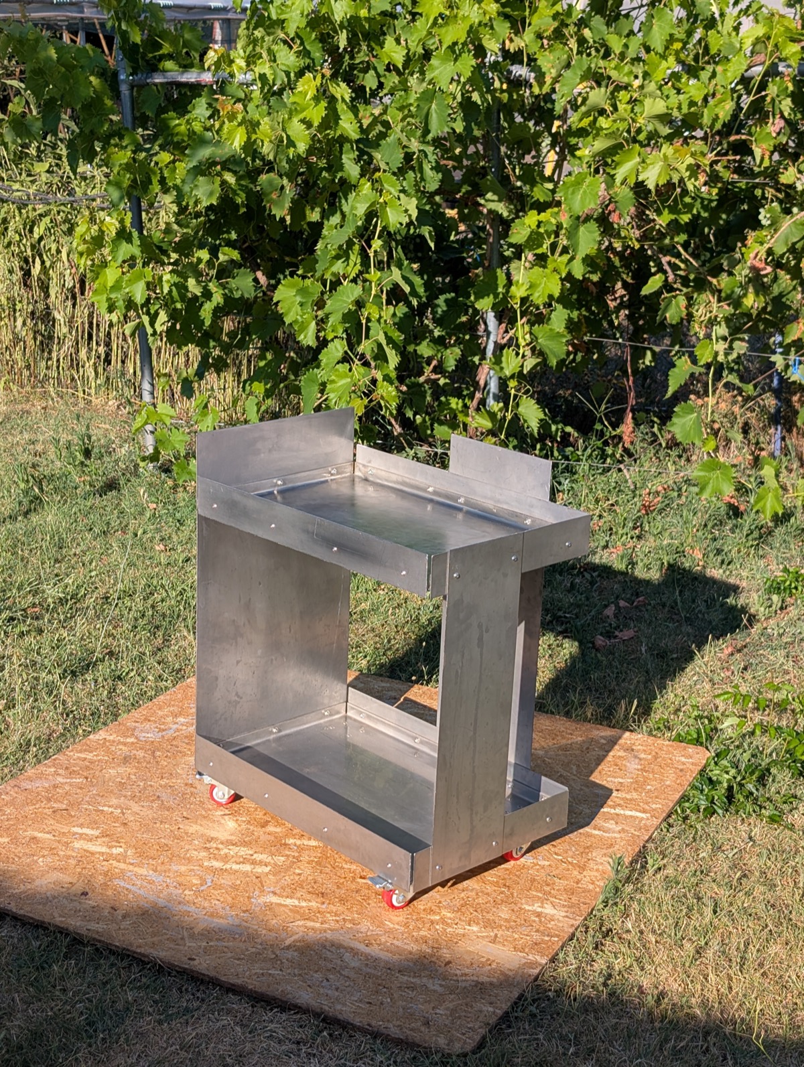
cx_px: 402
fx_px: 1513
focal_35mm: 49
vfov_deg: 38.9
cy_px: 534
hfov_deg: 29.8
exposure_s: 1/737
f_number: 1.68
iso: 22
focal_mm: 6.9
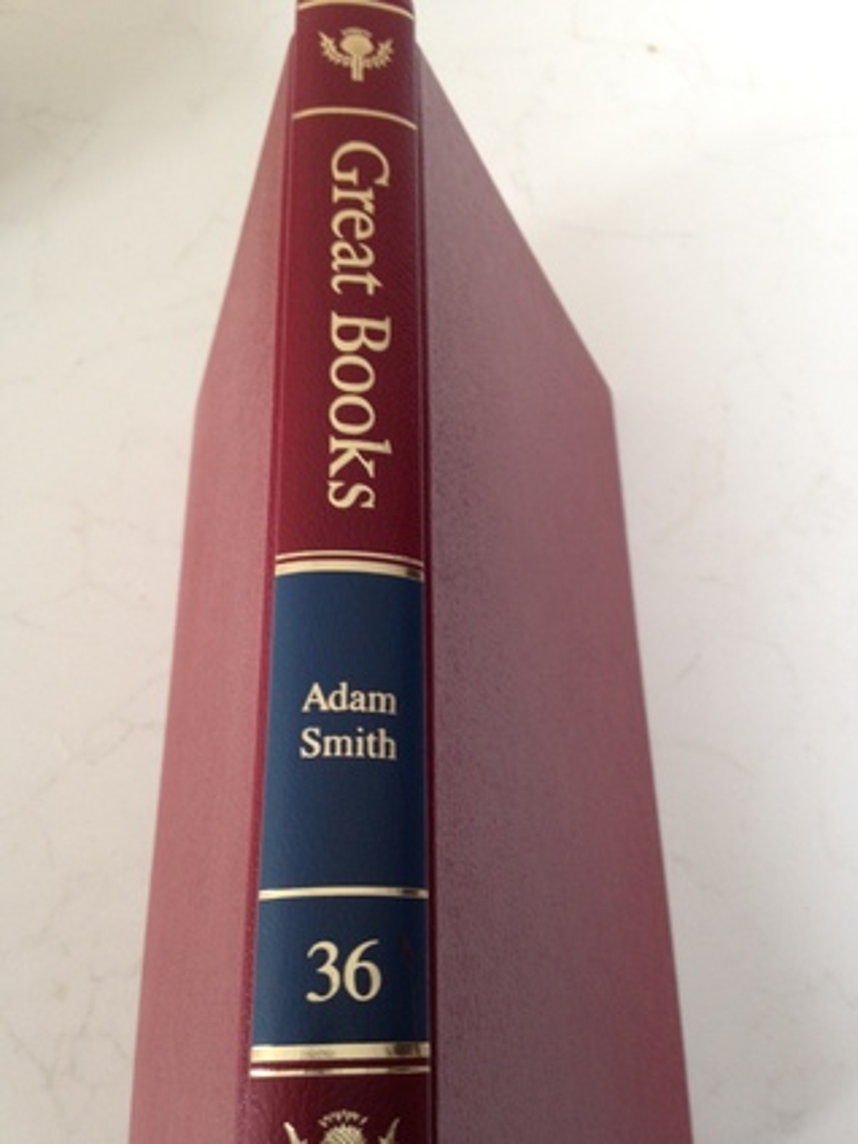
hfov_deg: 42.9
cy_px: 572
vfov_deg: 55.4
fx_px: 1091
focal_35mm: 33
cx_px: 429
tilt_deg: -63.8
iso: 80
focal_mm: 4.12
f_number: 2.4
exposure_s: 1/20
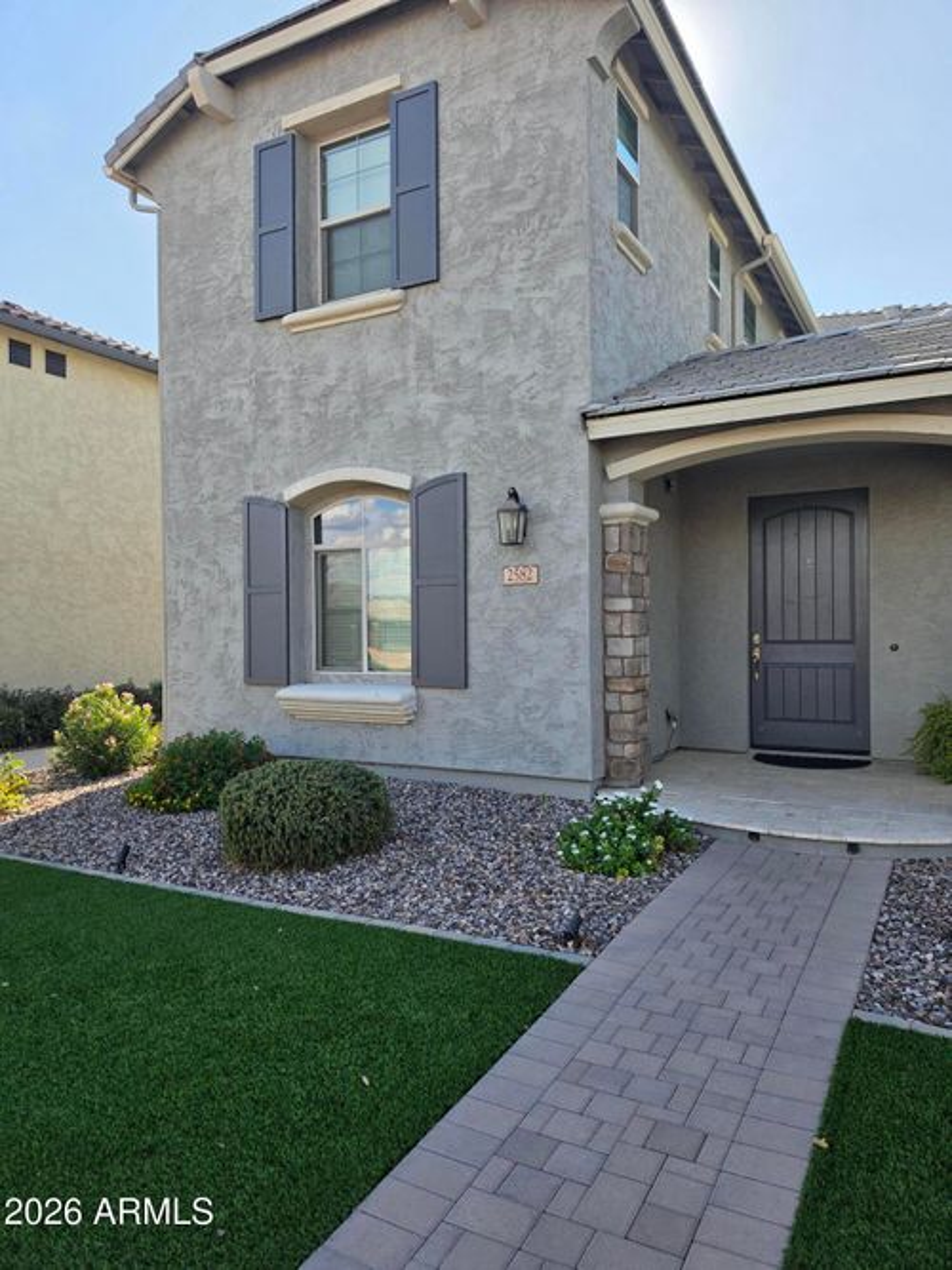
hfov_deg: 58.9
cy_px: 635
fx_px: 844
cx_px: 476
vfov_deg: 73.9
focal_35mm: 23
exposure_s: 1/6147
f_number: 1.4
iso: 64
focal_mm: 6.5
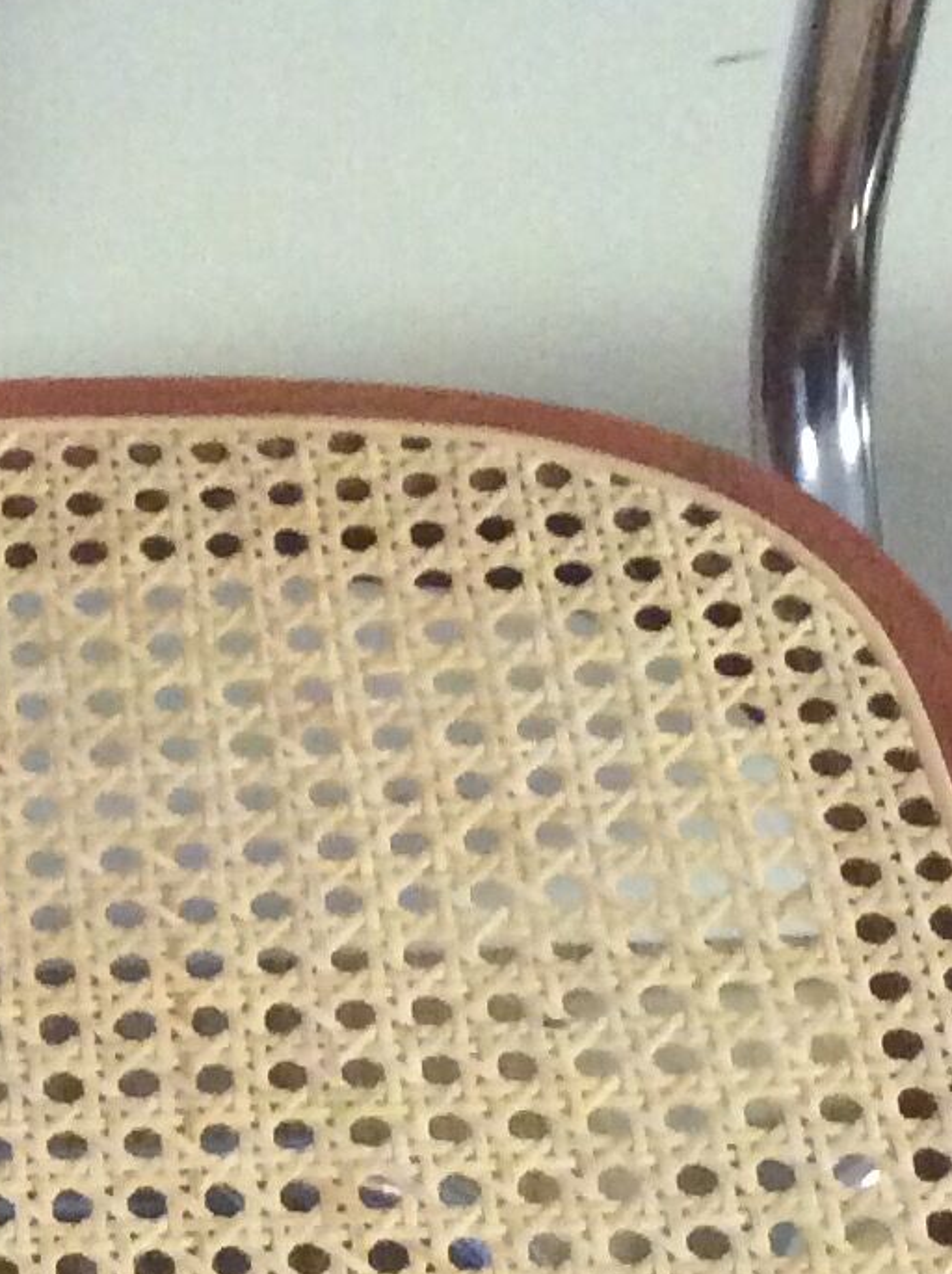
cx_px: -247
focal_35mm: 121
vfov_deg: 16.3
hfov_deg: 11.9
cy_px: 452
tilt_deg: -48.8
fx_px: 4447
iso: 400
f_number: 2.4
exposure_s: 1/17
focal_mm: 3.3
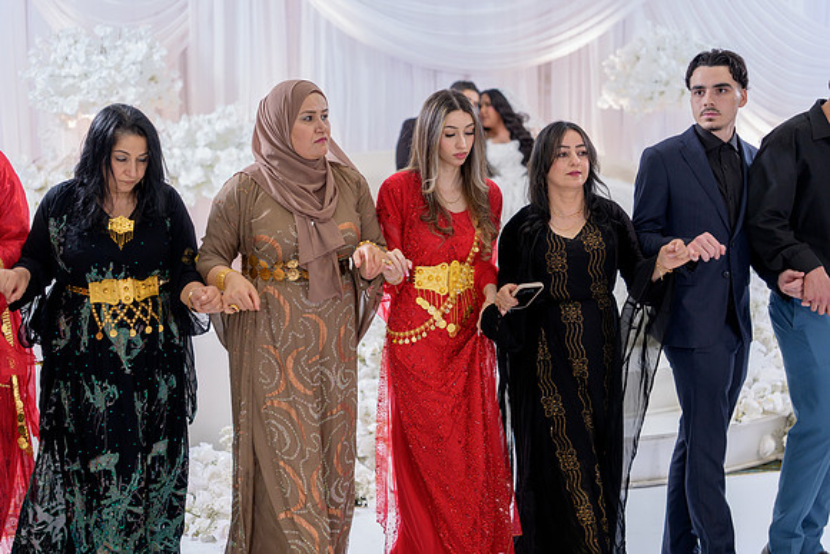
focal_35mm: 50
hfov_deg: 39.6
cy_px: 277
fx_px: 1153
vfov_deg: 27.0
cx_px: 415
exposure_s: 1/200
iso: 640
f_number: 2
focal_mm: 50
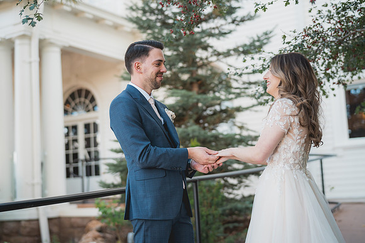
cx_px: 182
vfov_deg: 24.4
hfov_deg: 35.8
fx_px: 564
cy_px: 122
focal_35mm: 56
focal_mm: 50
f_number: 1.8
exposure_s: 1/800
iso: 400
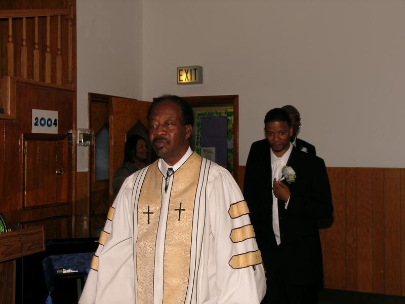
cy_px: 152
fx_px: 620
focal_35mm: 53
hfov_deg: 36.2
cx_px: 202
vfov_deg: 27.5
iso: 50
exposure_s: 1/60.1
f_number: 4.4
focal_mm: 11.1
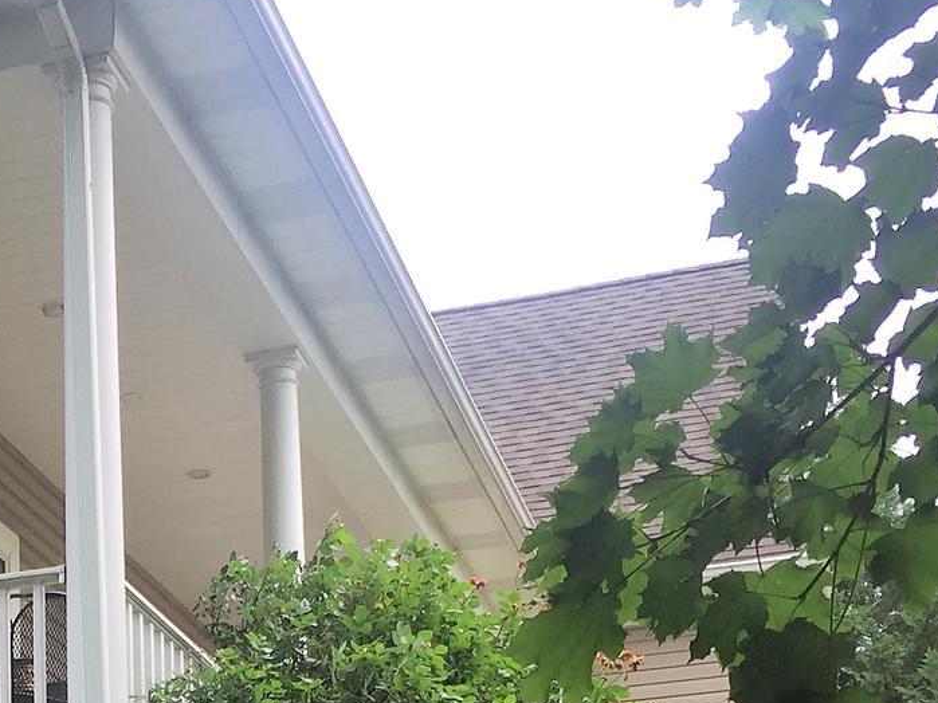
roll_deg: -1.1
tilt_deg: +9.7
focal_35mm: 85
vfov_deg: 16.5
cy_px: 883
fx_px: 2303
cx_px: 1
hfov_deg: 22.2
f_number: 2.2
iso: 32
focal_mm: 4.15
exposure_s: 1/373
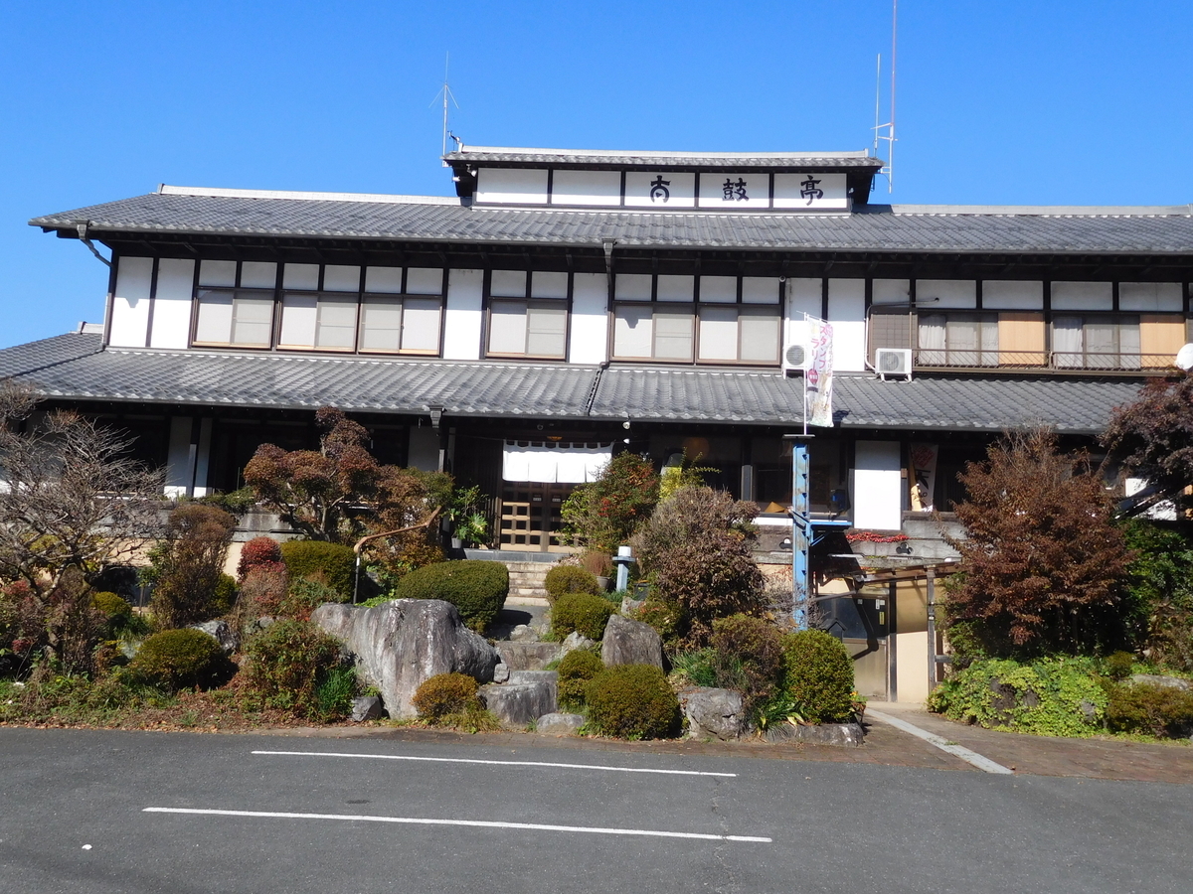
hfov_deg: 56.8
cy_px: 447
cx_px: 596
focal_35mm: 32
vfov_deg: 44.2
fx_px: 1103
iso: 125
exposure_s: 1/1000
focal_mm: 5.7
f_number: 3.6
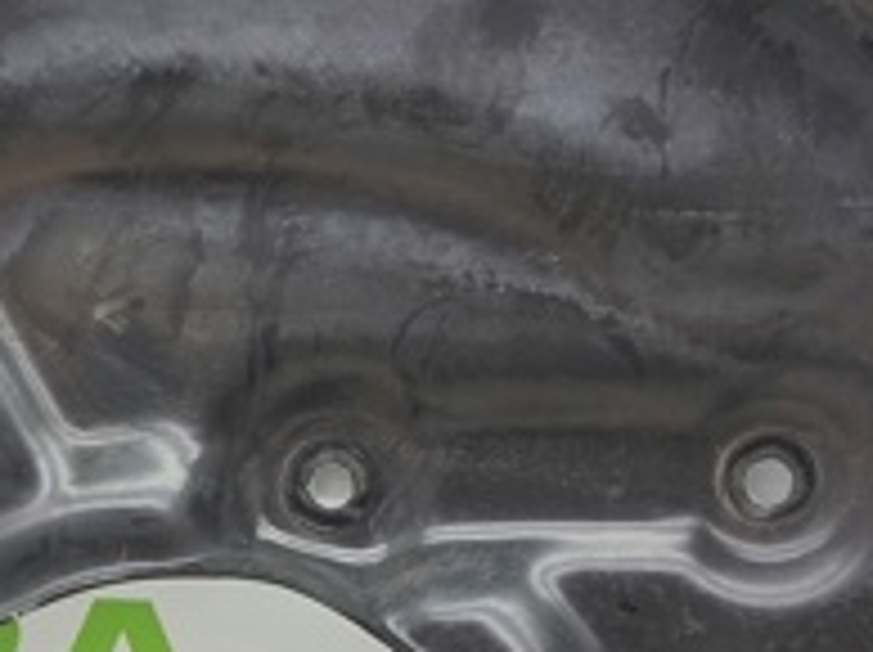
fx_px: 2242
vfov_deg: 16.0
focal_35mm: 89
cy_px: 753
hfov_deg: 21.7
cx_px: 130
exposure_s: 1/60
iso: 50
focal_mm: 4
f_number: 1.8
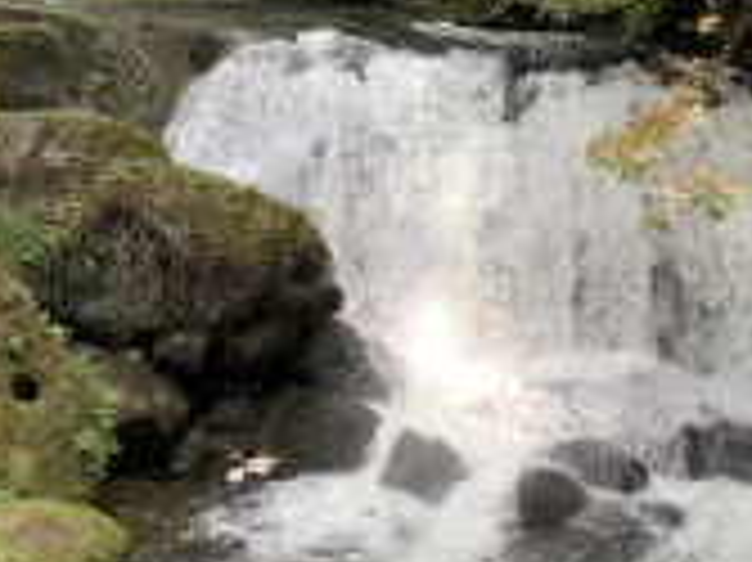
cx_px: 365
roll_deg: +1.2
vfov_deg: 25.5
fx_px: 1237
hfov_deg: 33.8
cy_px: 198
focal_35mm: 57
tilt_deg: -10.0
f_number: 1.8
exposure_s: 1/121
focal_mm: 4.25
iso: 40
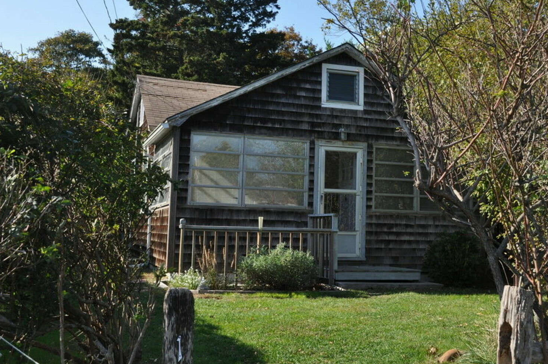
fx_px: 654
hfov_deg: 45.5
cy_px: 170
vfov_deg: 31.1
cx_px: 288
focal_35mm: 43
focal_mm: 26
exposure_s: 1/250
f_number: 8
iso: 200
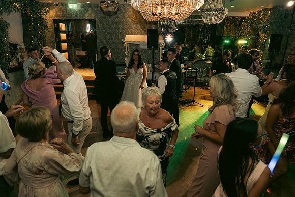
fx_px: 197
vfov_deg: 53.2
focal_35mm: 24
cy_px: 98
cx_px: 148
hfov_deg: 73.7
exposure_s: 1/160
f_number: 3.5
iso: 2500
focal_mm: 24
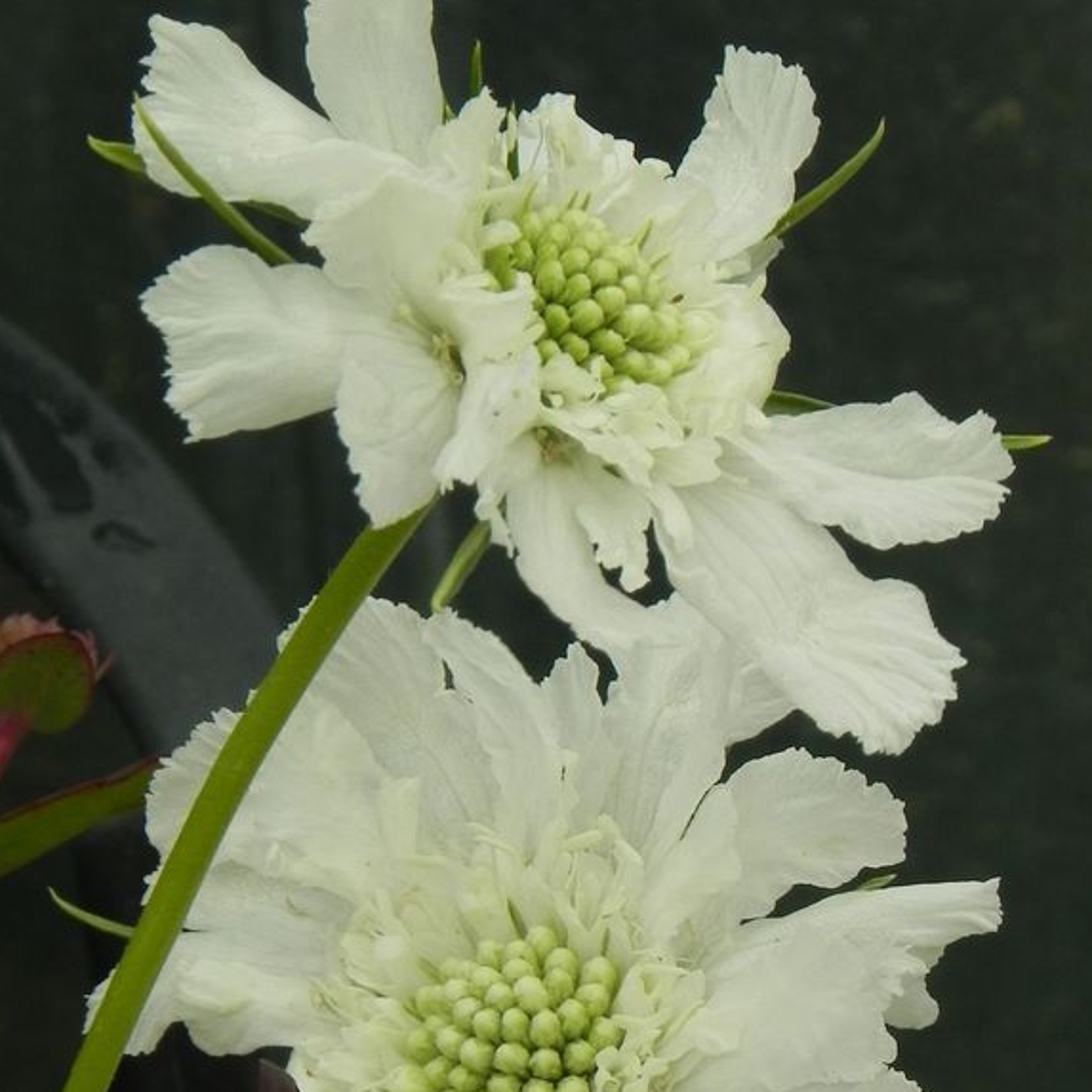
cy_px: 612
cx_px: 557
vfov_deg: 4.2
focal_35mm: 415
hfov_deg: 4.2
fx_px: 14811
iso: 160
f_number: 8
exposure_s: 1/320
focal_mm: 59.9
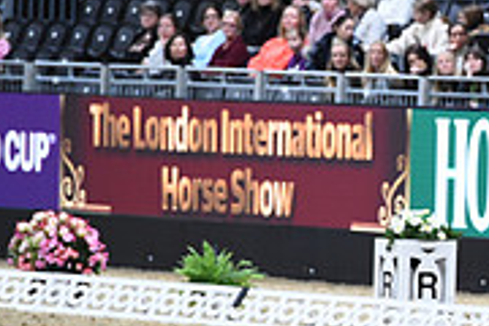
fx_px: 8774
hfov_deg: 3.2
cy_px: 155
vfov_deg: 2.1
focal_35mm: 646
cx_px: 750
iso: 5000
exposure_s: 1/640
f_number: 4.5
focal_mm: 200
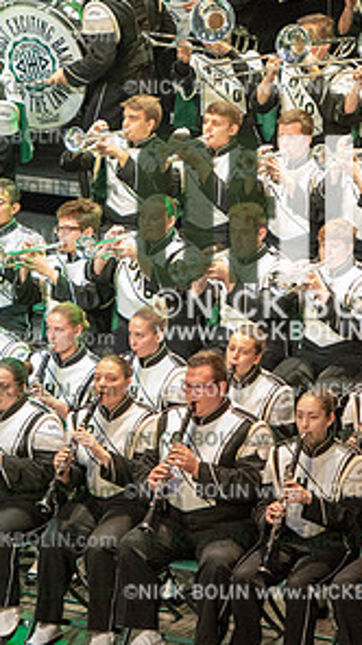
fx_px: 5268
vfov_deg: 7.0
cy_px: 238
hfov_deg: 3.9
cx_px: 290
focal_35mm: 308
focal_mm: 150
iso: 8000
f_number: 2.8
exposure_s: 1/640
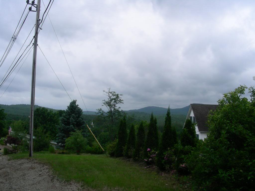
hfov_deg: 49.0
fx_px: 280
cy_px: 96
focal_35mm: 38
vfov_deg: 37.7
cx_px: 128
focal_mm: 6.3
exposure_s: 1/432
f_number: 5.6
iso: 50
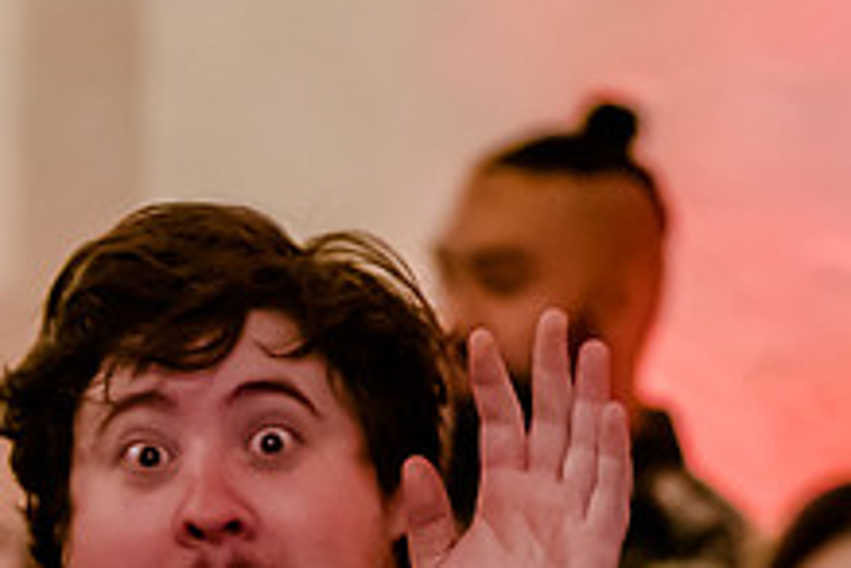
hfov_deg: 3.7
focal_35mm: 551
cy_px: 752
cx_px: 77
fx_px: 13024
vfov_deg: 2.5
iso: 4000
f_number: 2.8
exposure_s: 1/125
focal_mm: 105
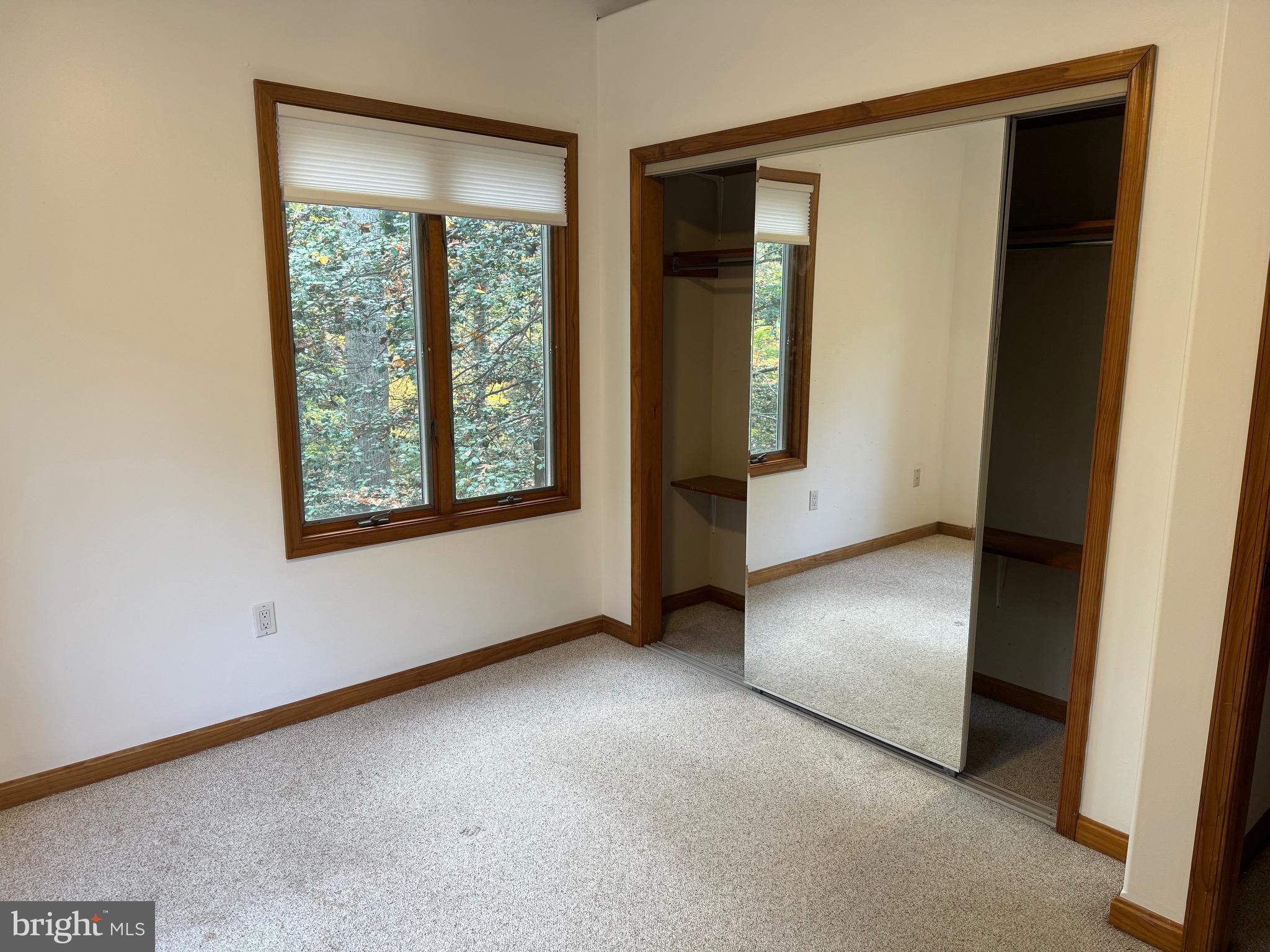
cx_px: 635
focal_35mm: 24
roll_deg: -0.1
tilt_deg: -11.2
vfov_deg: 56.8
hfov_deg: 71.6
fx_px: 881
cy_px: 476
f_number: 1.78
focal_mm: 6.76
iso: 100
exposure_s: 1/60
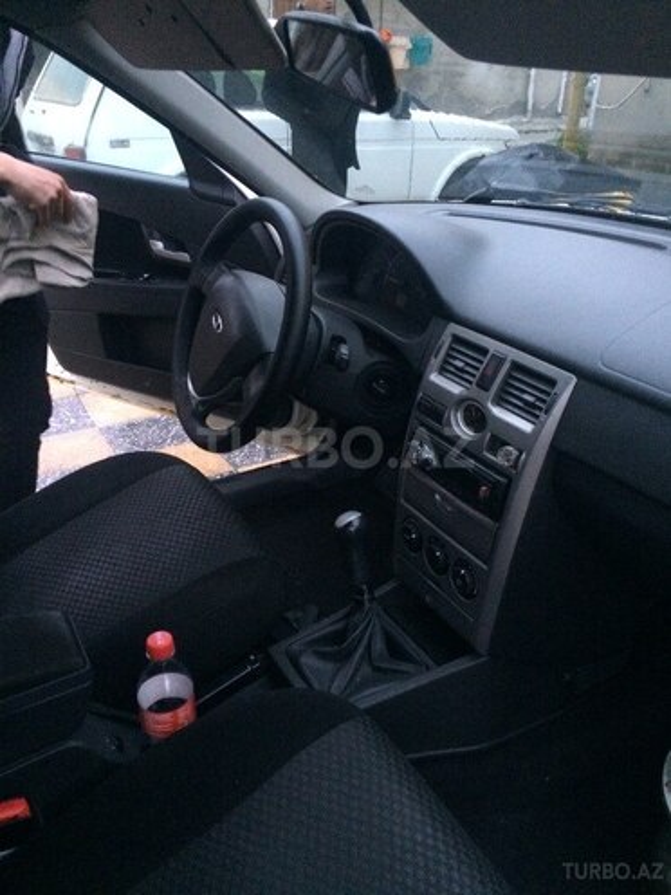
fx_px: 750
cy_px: 448
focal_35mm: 29
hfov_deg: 48.2
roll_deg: -2.9
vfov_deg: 61.7
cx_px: 336
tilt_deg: -25.3
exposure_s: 1/17
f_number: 2.2
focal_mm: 4.15
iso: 320
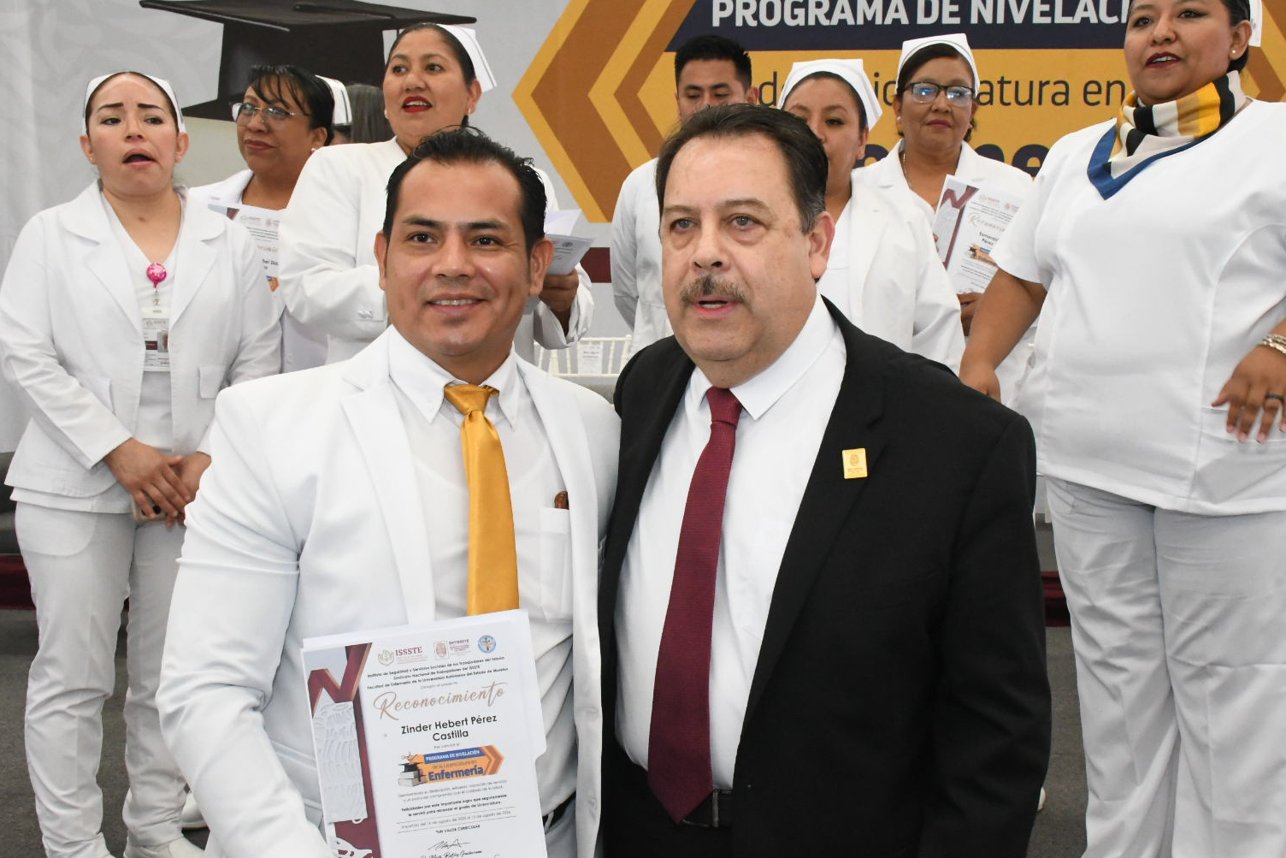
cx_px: 681
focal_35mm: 42
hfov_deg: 46.4
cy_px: 449
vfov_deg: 31.9
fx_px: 1500
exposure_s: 1/160
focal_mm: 26
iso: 6400
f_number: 16
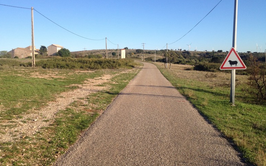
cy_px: 67
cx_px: 132
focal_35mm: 38
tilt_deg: -3.9
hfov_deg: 51.5
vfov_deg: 33.5
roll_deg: +2.4
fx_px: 275
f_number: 2.4
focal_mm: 4.28
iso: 50
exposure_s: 1/1255
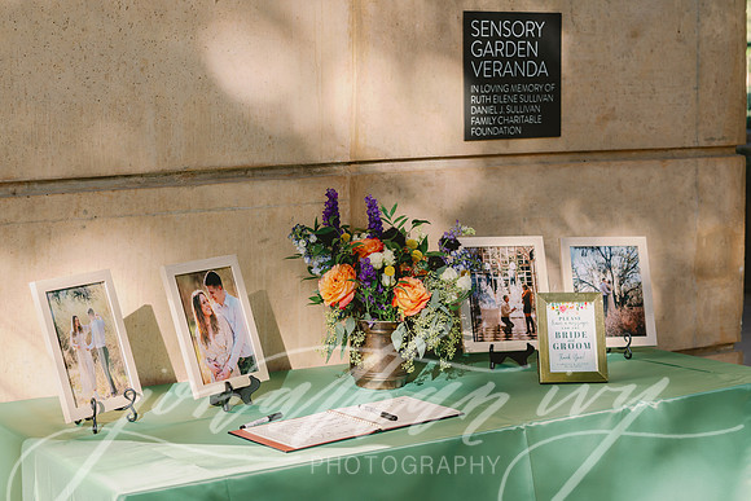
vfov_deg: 19.5
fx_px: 1461
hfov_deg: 28.8
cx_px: 376
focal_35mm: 70
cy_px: 250
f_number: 4
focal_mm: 70
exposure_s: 1/400
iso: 200
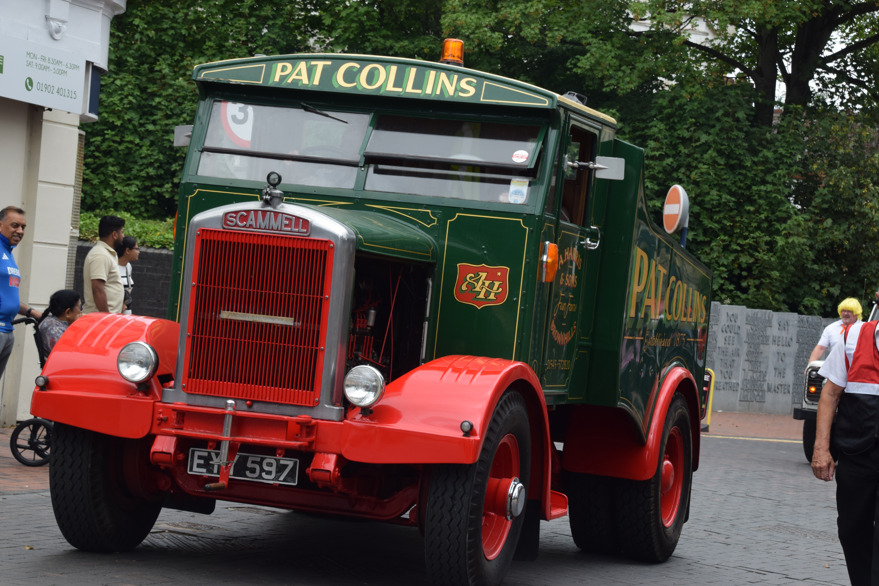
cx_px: 440
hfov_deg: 20.9
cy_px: 293
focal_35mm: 98
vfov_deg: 14.0
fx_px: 2380
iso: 320
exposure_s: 1/250
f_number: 8
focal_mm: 65
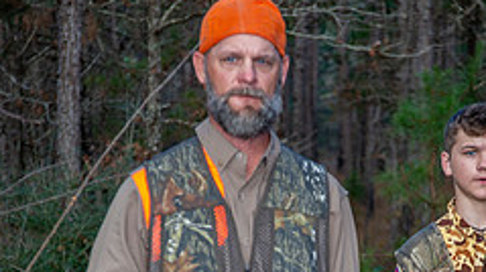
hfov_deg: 11.8
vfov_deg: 6.6
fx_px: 2356
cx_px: 305
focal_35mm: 183
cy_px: 351
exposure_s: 1/100
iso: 250
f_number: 5
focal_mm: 72
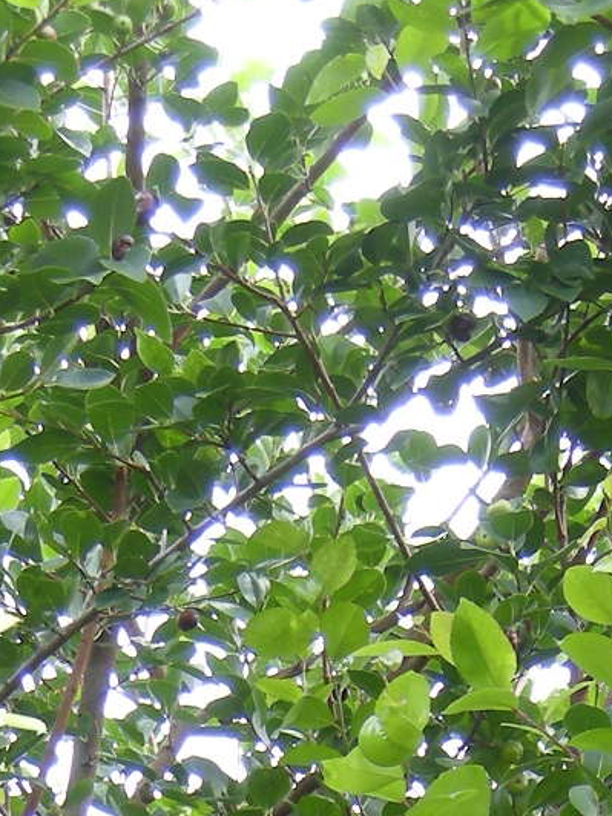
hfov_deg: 9.4
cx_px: 222
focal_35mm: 158
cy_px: 1638
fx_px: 3725
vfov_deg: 11.3
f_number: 2.7
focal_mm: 7.5
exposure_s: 1/48
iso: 65
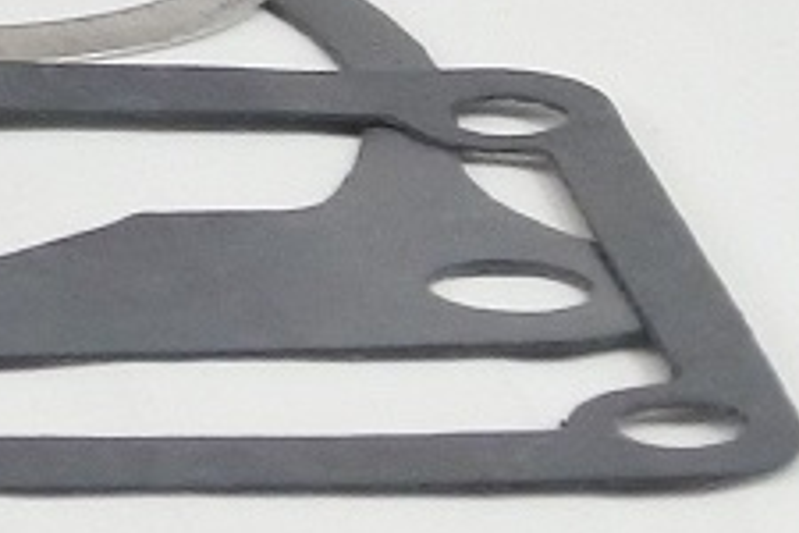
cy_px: -1103
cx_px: -1552
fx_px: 7168
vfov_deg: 4.1
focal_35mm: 323
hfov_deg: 5.9
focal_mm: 16.5
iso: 450
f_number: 4.5
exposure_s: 1/125
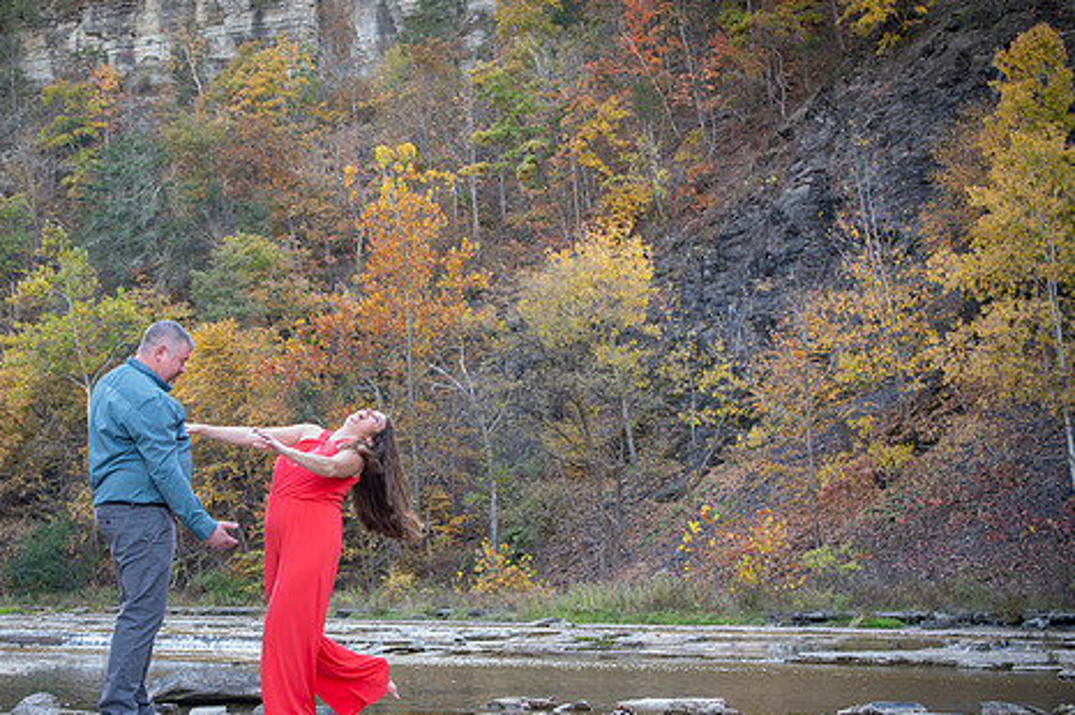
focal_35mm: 52
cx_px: 349
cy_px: 408
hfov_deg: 37.8
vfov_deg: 25.9
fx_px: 1552
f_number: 2.8
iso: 250
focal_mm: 32
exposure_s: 1/80
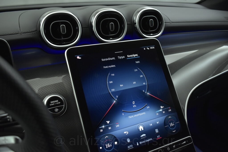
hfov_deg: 57.2
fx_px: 209
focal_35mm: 33
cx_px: 114
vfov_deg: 40.0
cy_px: 76
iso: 1600
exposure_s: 1/100
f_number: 3.8
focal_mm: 22
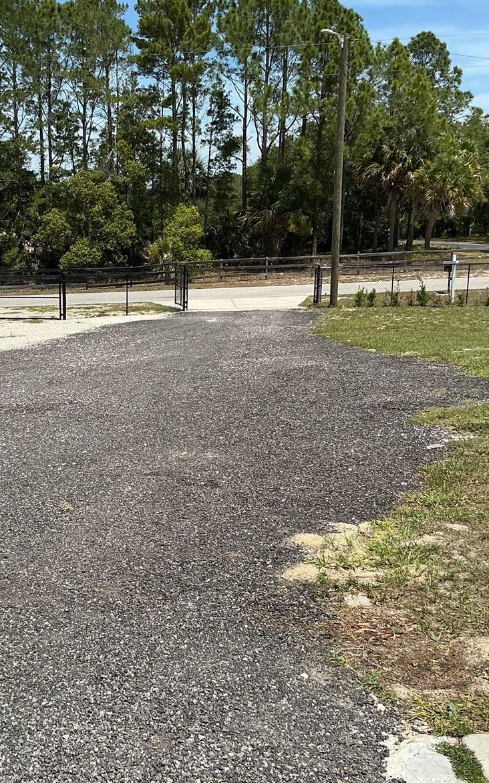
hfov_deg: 30.2
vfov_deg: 47.2
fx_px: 895
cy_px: 399
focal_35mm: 42
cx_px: 142
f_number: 1.8
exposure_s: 1/1984
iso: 25
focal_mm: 3
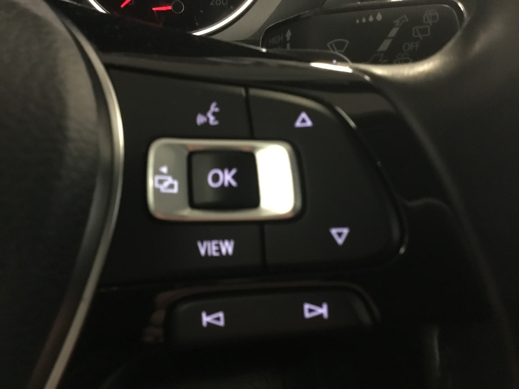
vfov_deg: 45.4
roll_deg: -1.7
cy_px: 194
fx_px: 465
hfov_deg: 58.4
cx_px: 260
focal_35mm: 31
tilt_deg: -36.9
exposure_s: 1/17
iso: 640
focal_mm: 3.3
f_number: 2.4
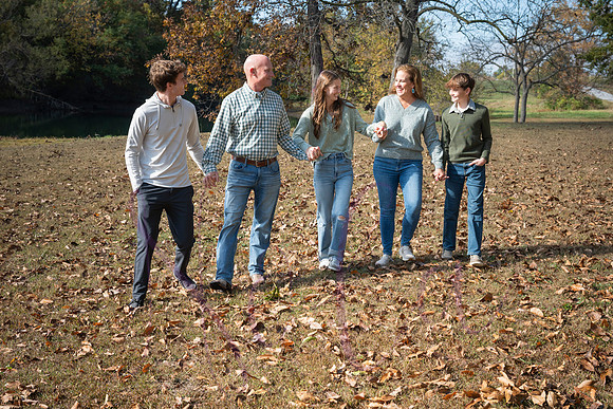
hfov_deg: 36.4
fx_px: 933
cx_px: 309
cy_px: 209
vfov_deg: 24.7
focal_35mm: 55
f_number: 6.3
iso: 400
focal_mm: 53
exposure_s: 1/640
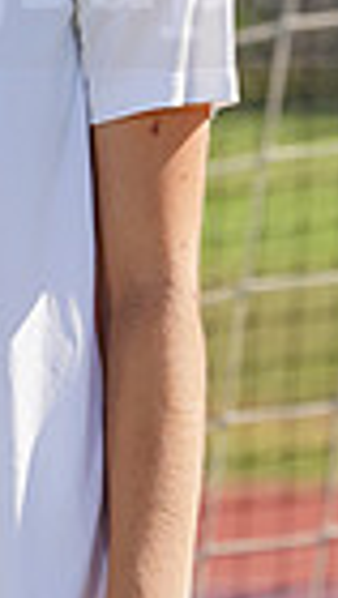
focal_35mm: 1467
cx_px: -145
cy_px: -68
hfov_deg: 0.8
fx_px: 23318
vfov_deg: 1.5
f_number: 11
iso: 200
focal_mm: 339
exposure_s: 1/250
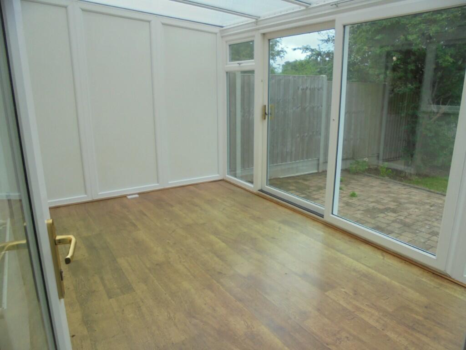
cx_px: 233
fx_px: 350
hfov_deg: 67.3
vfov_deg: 53.1
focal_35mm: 26
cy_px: 175
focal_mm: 4.6
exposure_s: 1/250
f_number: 3.5
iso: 100
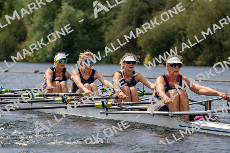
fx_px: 1310
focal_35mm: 205
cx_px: 115
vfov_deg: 6.7
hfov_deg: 10.0
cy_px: 76
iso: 200
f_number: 5.6
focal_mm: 205
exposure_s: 1/1600
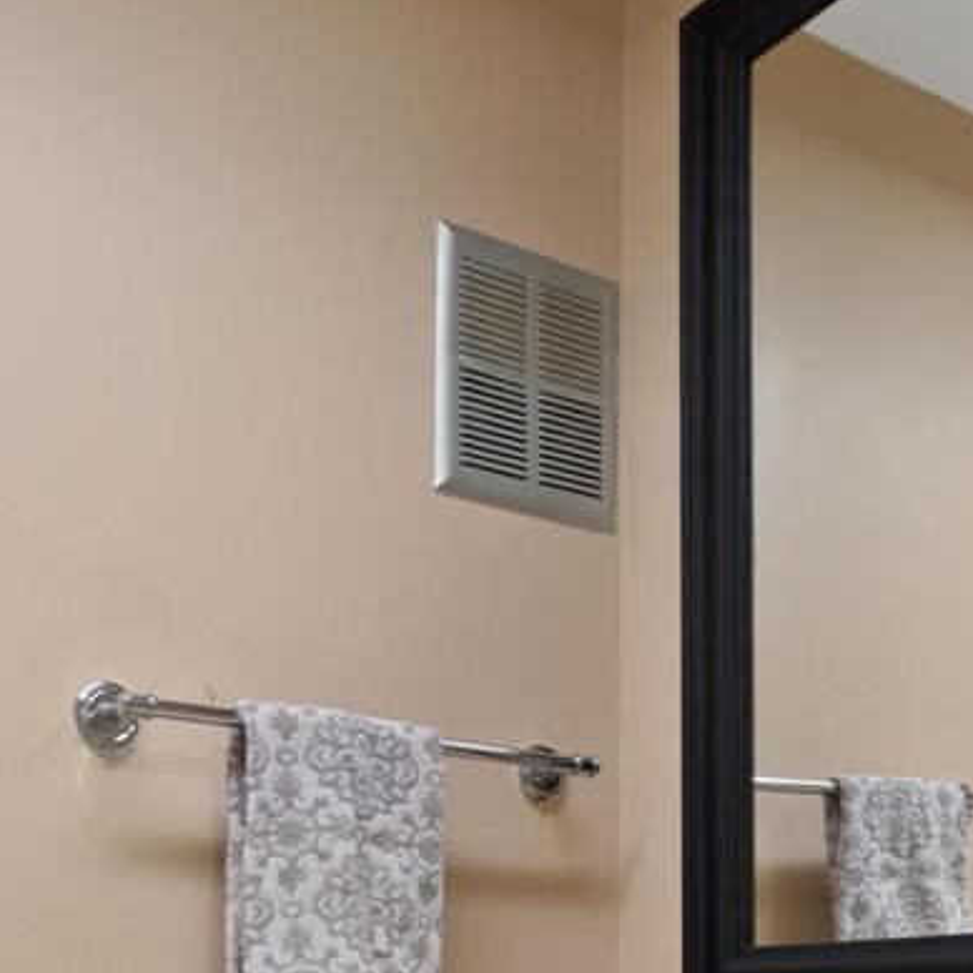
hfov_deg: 40.0
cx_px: 479
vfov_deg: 34.4
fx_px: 1336
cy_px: 1078
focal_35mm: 42
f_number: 8
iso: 400
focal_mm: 8
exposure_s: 1/2
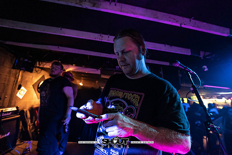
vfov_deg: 81.2
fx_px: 90
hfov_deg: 104.2
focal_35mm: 14
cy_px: 78
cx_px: 116
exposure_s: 1/200
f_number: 2.8
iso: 3200
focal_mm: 14
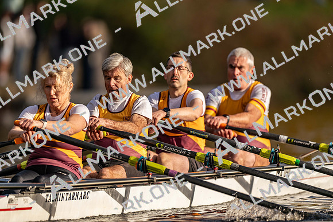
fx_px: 5551
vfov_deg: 2.3
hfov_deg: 3.4
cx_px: 166
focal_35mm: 600
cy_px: 111
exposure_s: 1/2500
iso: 220
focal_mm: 600
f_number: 4
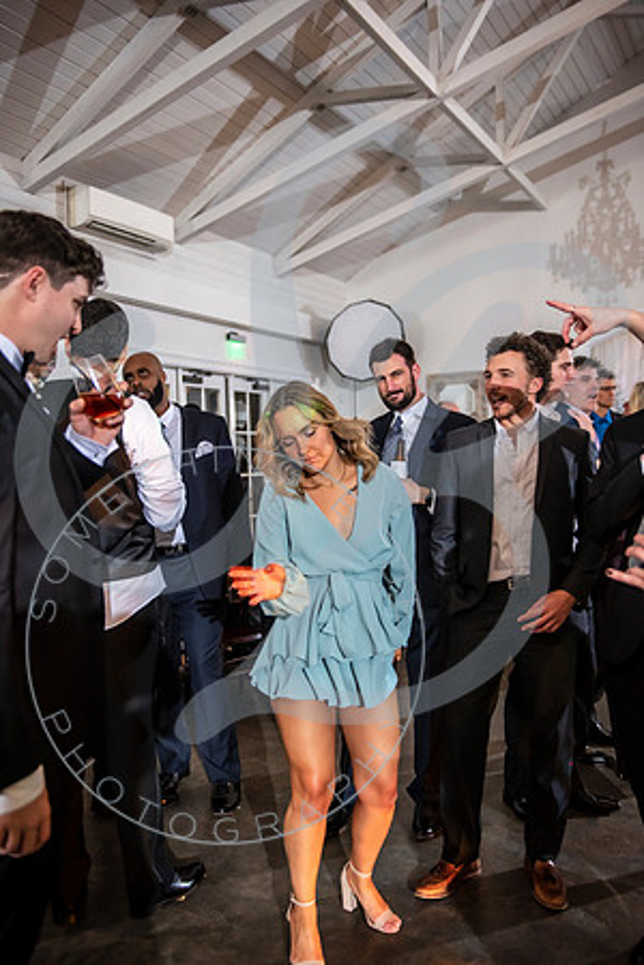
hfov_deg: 41.1
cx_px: 322
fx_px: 859
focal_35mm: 32
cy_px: 482
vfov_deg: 58.7
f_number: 2.8
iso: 1600
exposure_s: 1/125
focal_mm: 32
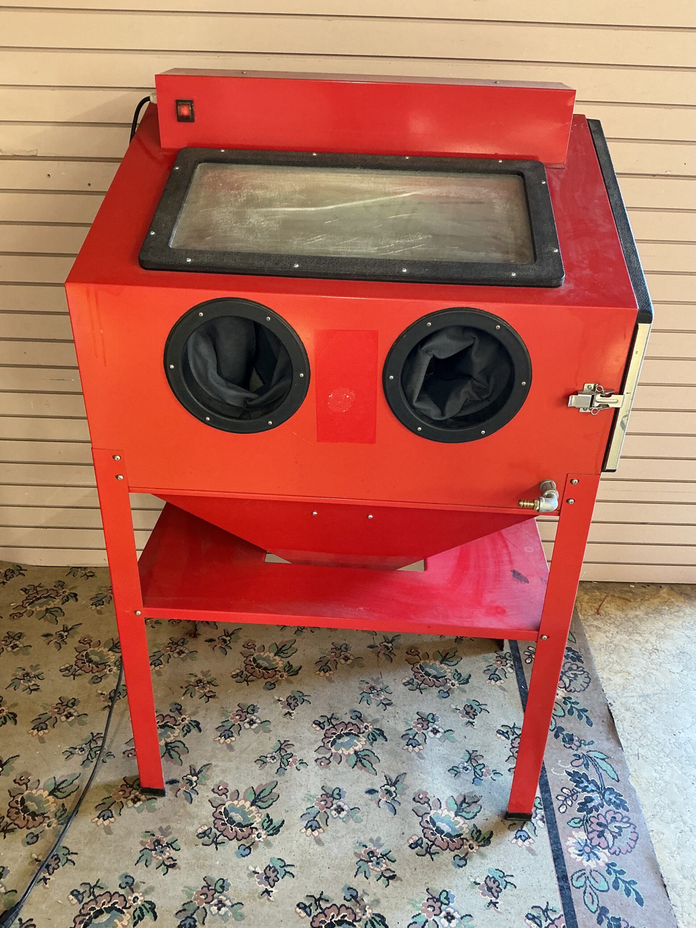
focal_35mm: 29
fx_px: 777
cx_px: 348
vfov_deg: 61.7
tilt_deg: -31.7
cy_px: 464
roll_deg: -1.6
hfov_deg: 48.2
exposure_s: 1/60
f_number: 1.8
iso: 125
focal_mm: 3
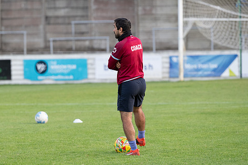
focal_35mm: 299
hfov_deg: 6.9
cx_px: 107
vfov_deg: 4.6
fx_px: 2059
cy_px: 95
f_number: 3.2
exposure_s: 1/400
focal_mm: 165
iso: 1000
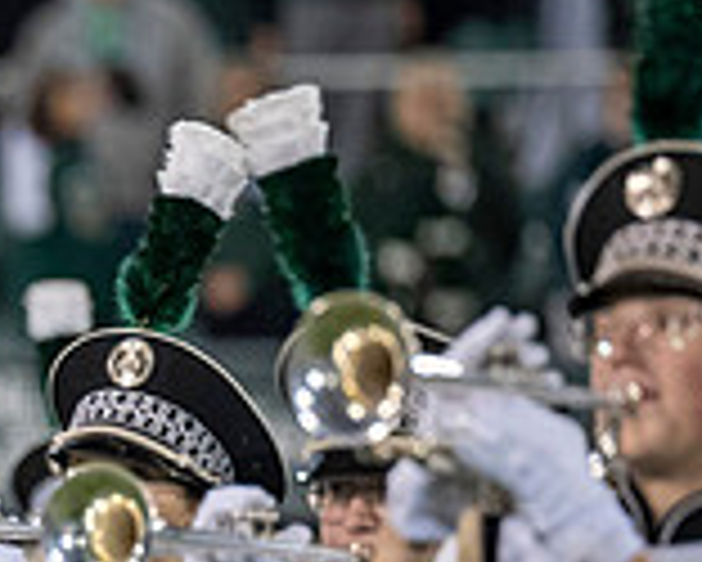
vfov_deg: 1.5
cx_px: -418
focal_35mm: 1047
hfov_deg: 1.8
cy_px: 638
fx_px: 21767
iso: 1000
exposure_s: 1/500
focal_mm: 200
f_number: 2.8
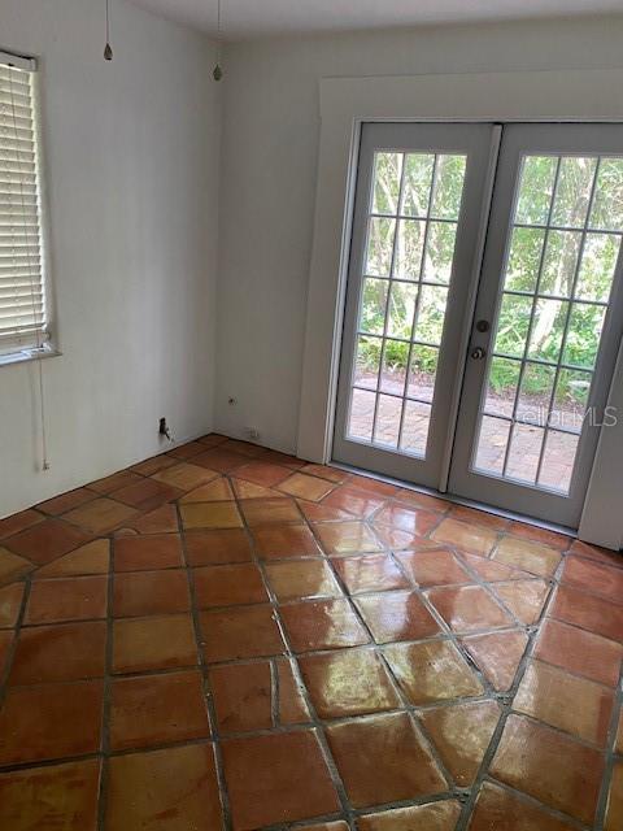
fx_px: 624
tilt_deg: -17.1
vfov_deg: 67.3
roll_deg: -3.7
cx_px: 312
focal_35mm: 26
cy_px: 416
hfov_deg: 53.1
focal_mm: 4.25
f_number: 1.8
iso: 160
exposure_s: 1/60
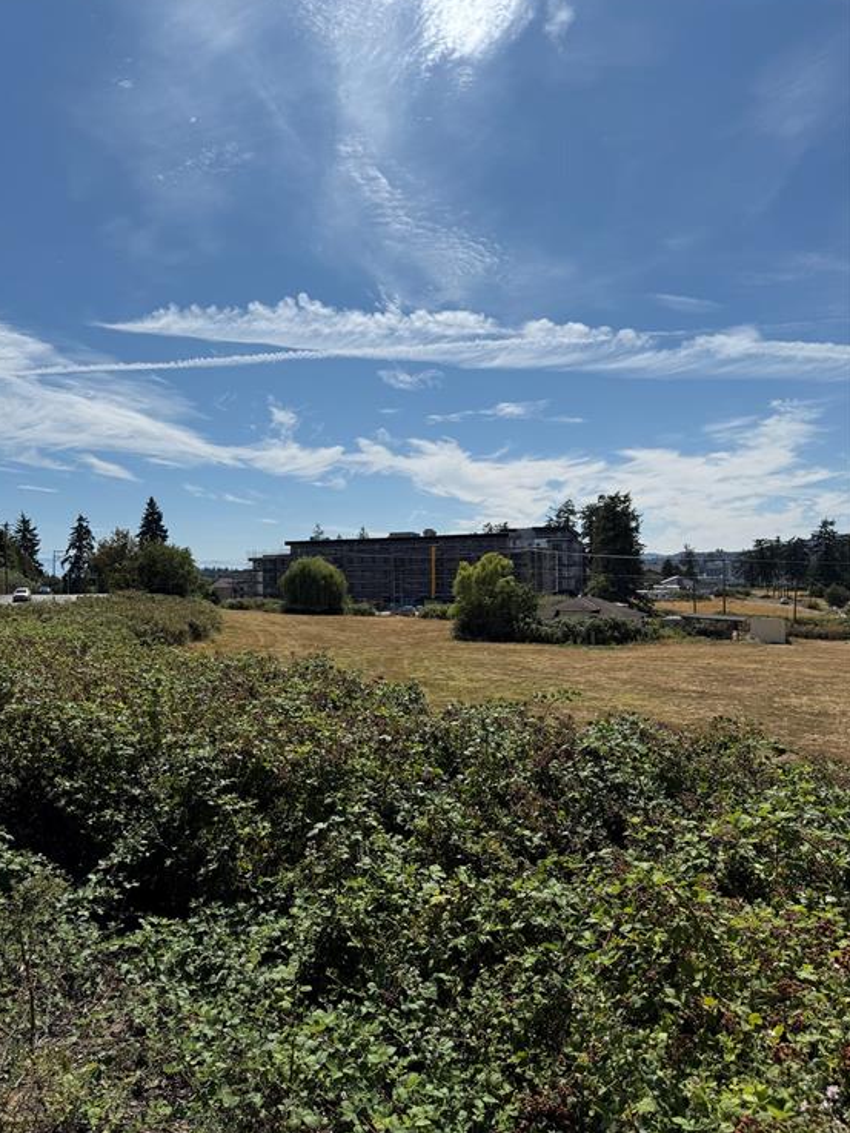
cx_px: 410
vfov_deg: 69.4
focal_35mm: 25
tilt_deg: +2.0
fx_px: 818
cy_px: 570
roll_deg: +0.6
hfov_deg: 54.9
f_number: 1.78
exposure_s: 1/10309
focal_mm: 6.76
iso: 80
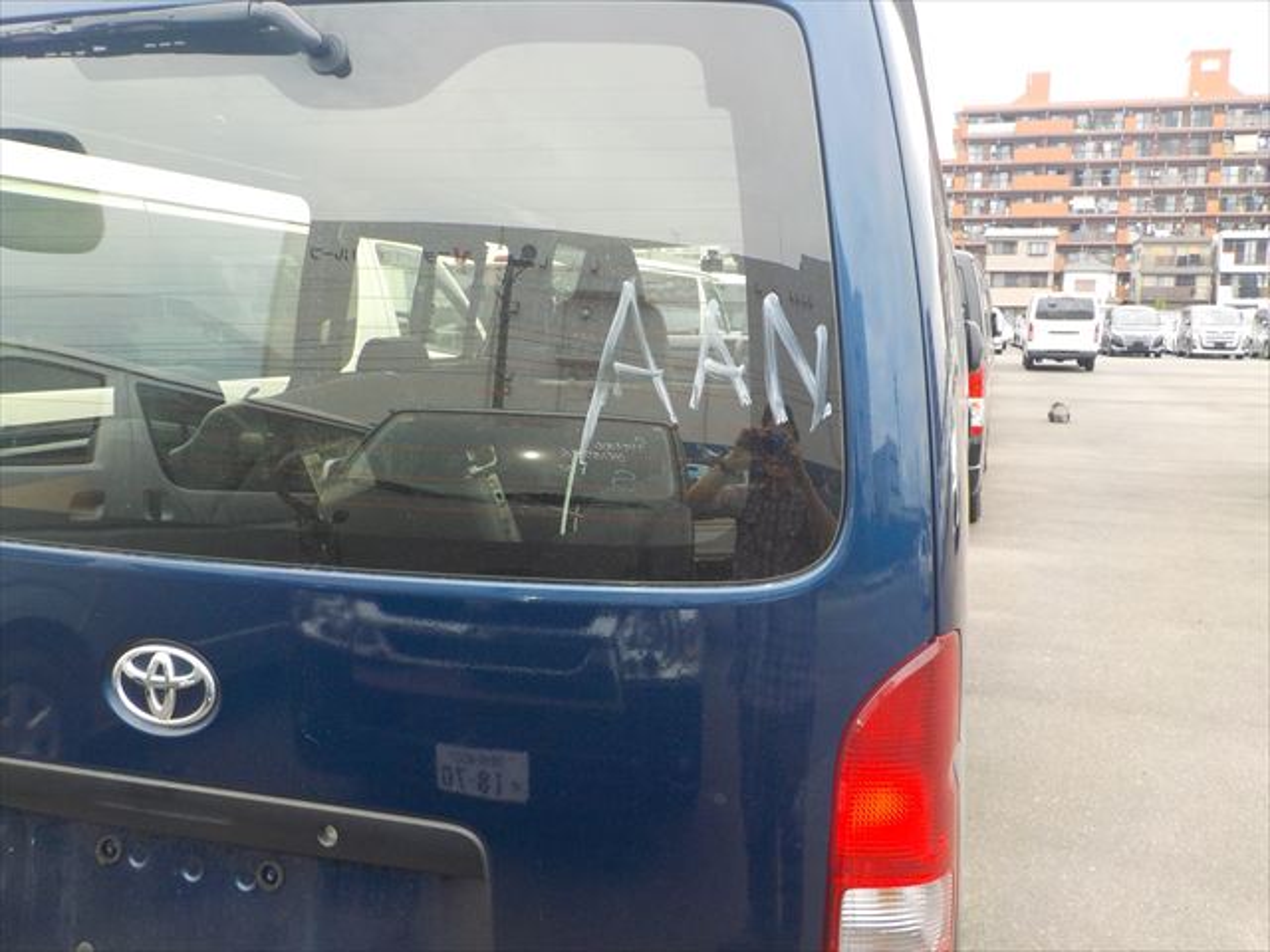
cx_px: 635
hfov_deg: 60.0
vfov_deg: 46.8
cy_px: 476
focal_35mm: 30
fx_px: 1101
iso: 125
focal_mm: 4.1
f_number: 3.3
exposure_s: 1/320
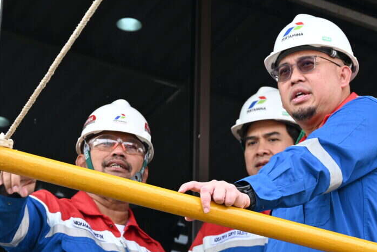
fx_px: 1540
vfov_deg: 9.3
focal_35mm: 147
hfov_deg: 13.9
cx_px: 238
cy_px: 162
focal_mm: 85
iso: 400
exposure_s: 1/250
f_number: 6.3
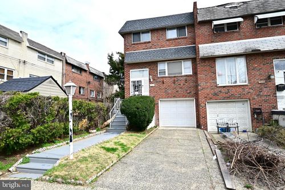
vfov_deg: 57.2
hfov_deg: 78.6
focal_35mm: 22
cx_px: 142
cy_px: 95
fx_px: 174
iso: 1600
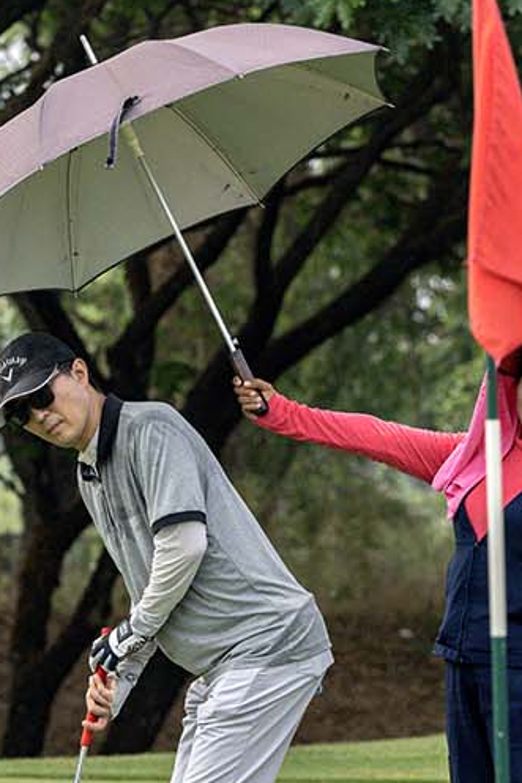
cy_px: 688
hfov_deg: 3.4
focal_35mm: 406
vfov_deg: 5.1
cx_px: 410
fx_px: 8836
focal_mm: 140
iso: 1600
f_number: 5
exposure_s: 1/2500
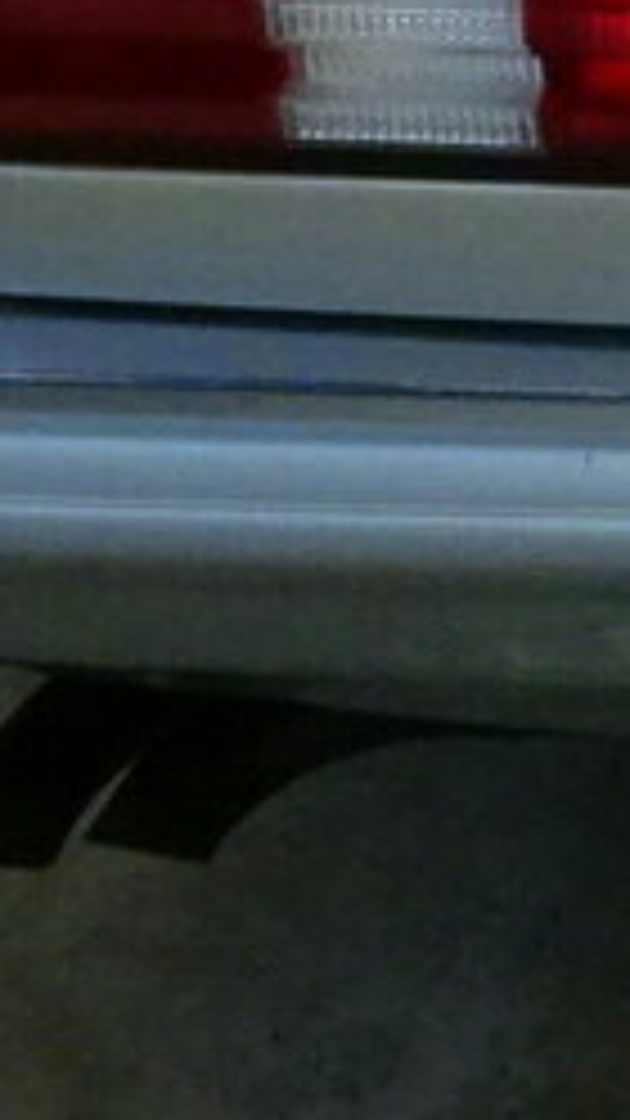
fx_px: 5615
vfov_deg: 10.8
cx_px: 1935
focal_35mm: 189
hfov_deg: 5.9
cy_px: -810
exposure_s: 1/40
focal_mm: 6.17
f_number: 4
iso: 800
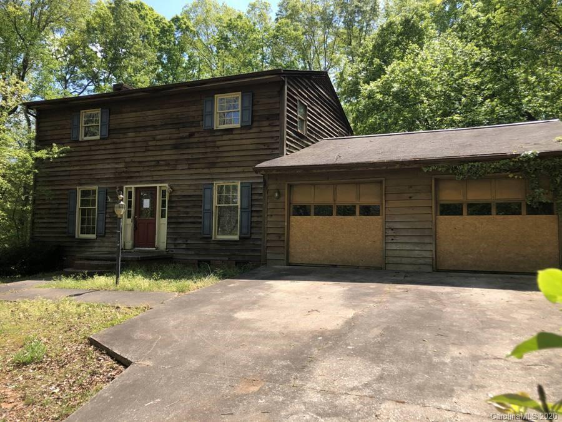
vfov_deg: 49.7
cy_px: 211
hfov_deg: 63.4
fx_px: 455
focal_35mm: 28
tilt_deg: +4.1
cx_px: 281
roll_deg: -0.4
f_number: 1.8
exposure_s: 1/727
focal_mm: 3.99
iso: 20
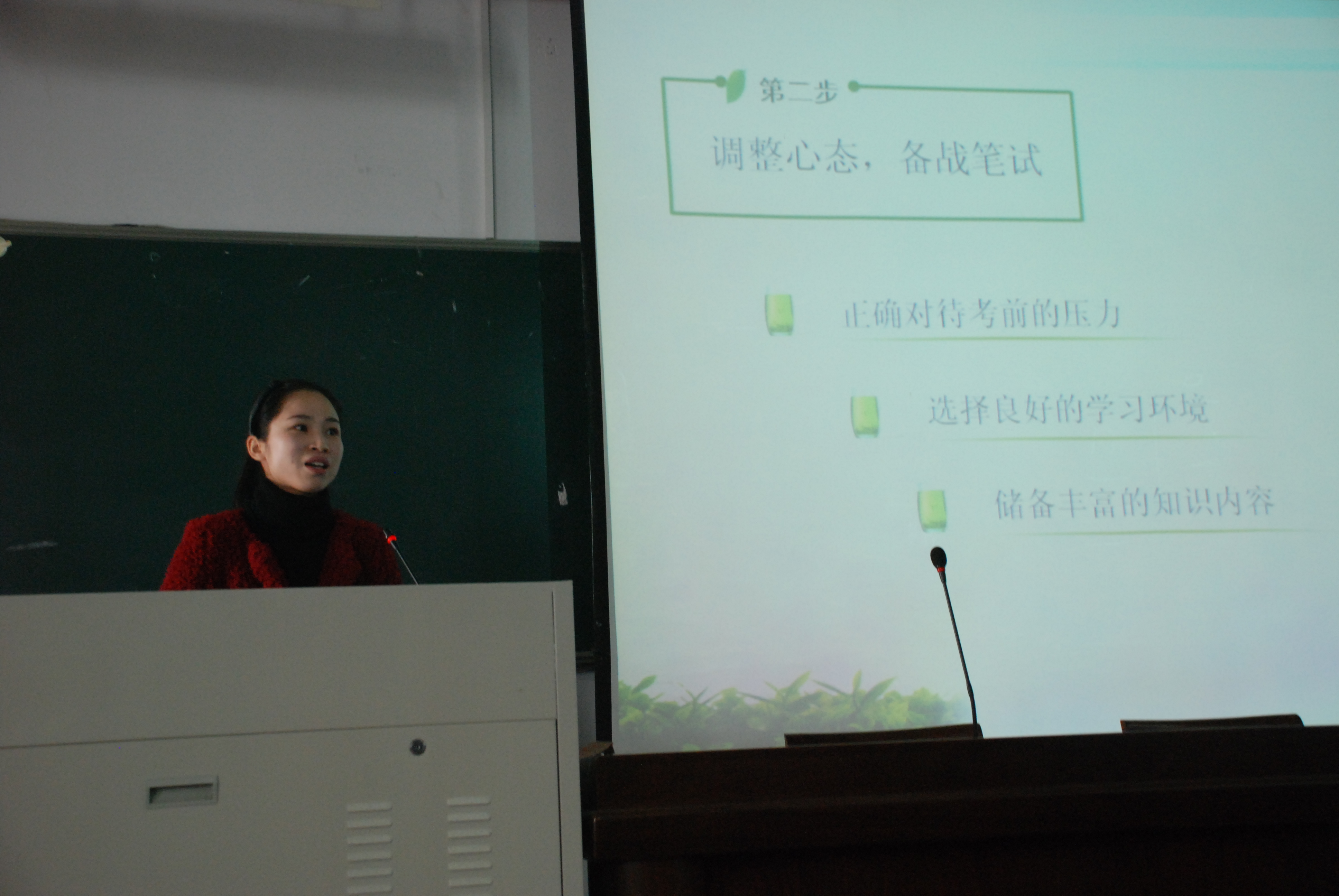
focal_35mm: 46
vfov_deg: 29.0
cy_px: 448
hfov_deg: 42.3
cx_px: 670
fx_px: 1732
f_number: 4.2
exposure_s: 1/40
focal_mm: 31
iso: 1000
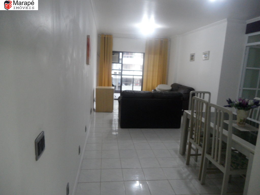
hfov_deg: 71.6
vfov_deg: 56.8
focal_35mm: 24
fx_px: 180
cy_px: 98
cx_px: 130
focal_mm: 4.1
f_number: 2.9
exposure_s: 1/30
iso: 240
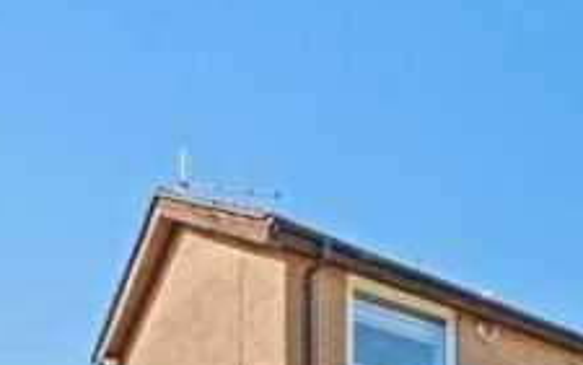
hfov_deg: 38.0
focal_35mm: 38
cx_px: 705
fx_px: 604
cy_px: 553
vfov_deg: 25.2
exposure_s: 1/25
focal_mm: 12
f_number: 22
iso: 800
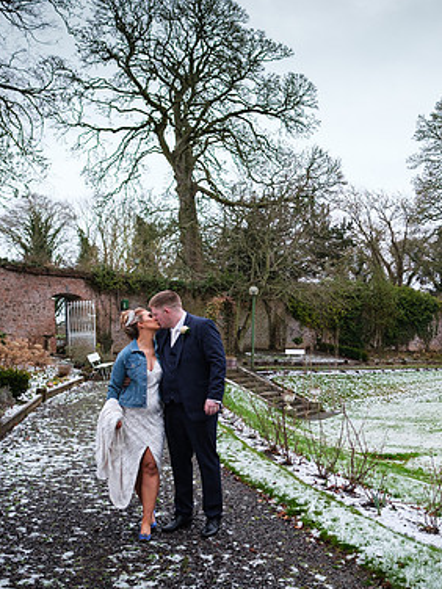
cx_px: 334
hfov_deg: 36.8
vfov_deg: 49.0
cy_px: 306
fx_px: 647
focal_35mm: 38
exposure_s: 1/160
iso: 800
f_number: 2.2
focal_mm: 16
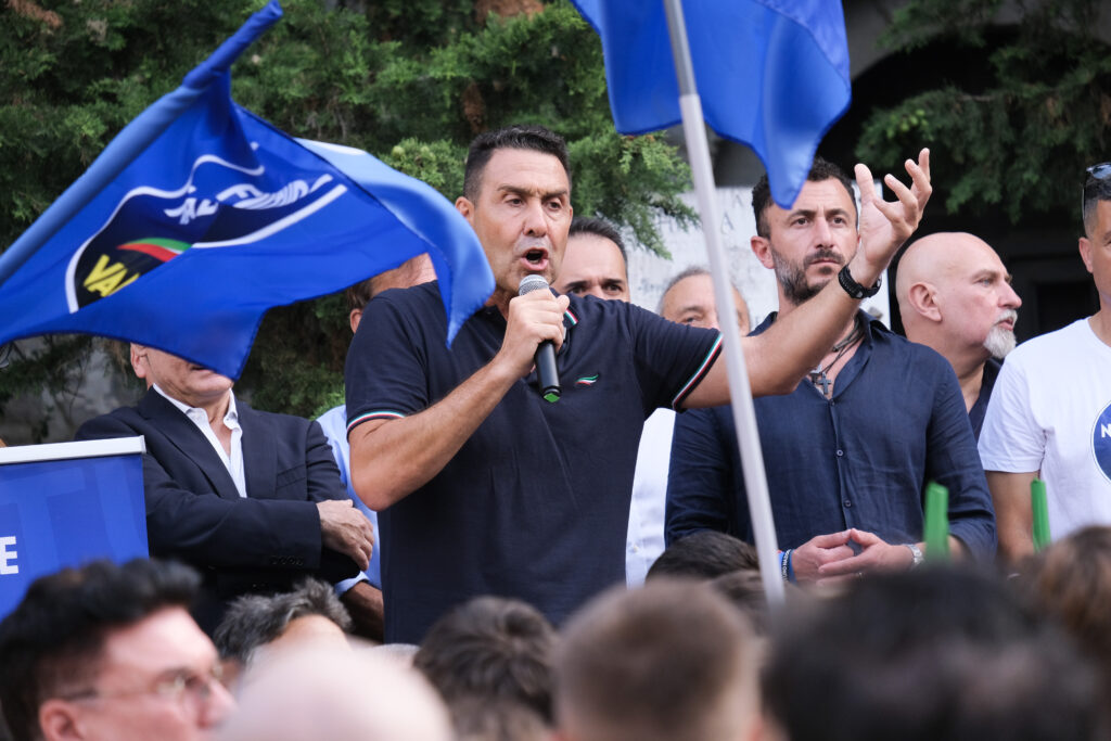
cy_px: 370
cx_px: 556
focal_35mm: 246
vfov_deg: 5.6
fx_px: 7592
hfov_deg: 8.4
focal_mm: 164
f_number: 5
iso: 800
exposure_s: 1/320
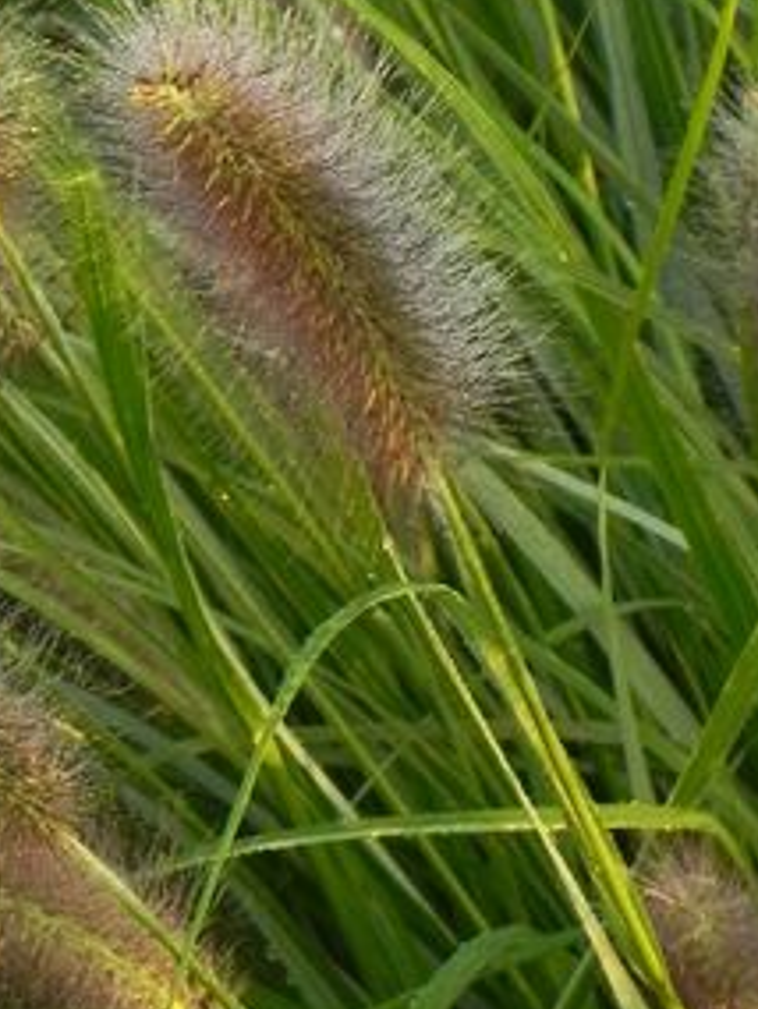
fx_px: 9569
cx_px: -294
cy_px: -163
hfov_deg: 4.5
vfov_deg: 6.0
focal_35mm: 328
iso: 160
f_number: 4.5
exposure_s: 1/50
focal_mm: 20.8
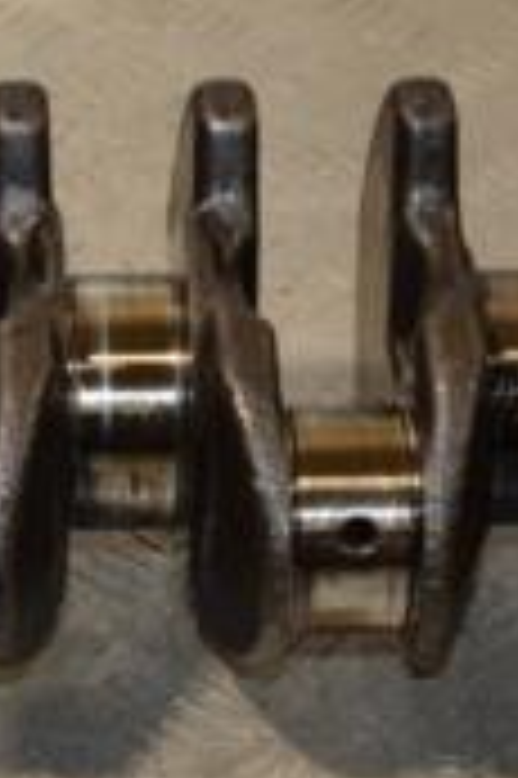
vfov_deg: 13.2
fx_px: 3373
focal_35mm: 156
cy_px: 355
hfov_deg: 8.8
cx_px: 77
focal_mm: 30
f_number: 5.6
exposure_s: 1/200
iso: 800
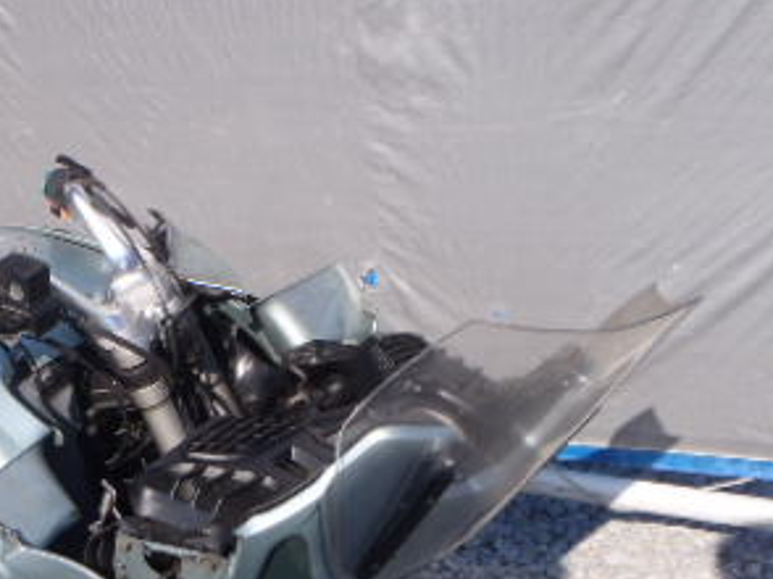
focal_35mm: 61
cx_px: -21
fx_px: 1361
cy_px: 500
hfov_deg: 29.4
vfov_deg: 23.5
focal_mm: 5
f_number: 4.5
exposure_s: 1/500
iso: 80
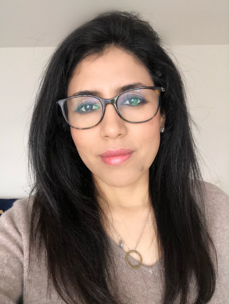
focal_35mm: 32
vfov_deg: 56.8
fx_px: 282
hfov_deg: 44.2
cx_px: 114
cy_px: 152
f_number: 2.2
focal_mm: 2.87
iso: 160
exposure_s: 1/50
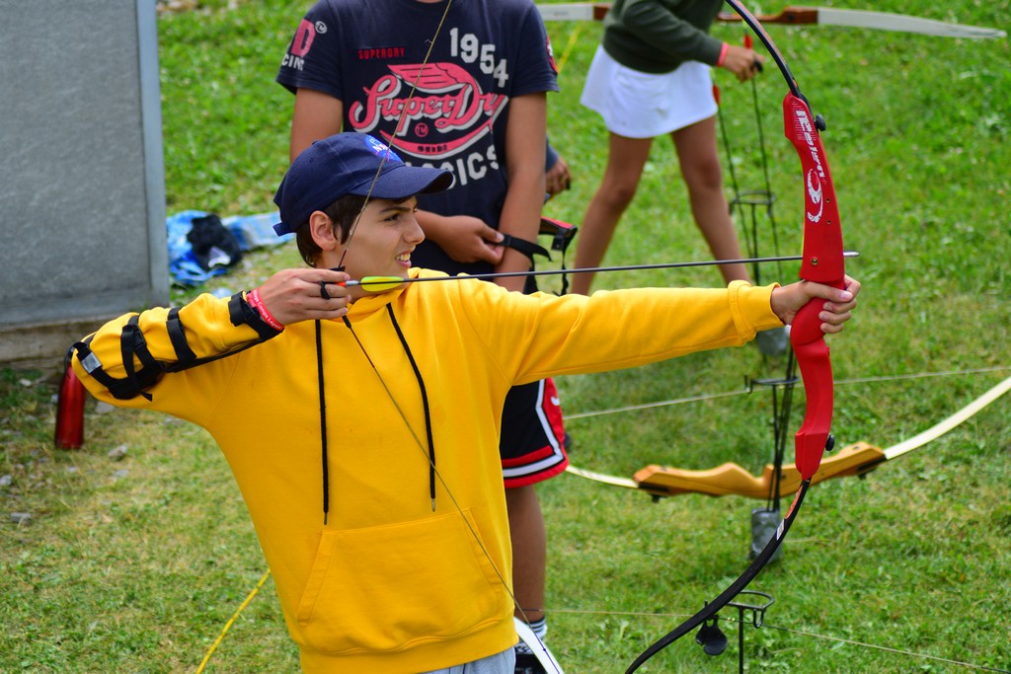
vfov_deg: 11.1
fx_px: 3454
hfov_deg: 16.7
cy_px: 337
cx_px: 506
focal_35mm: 123
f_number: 4
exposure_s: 1/1000
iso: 220
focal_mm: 82
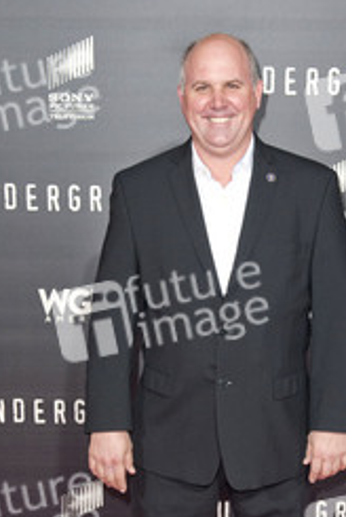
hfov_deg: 21.9
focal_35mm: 62
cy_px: 418
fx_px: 891
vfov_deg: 31.5
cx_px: 223
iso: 800
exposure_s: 1/400
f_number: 4.5
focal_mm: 38
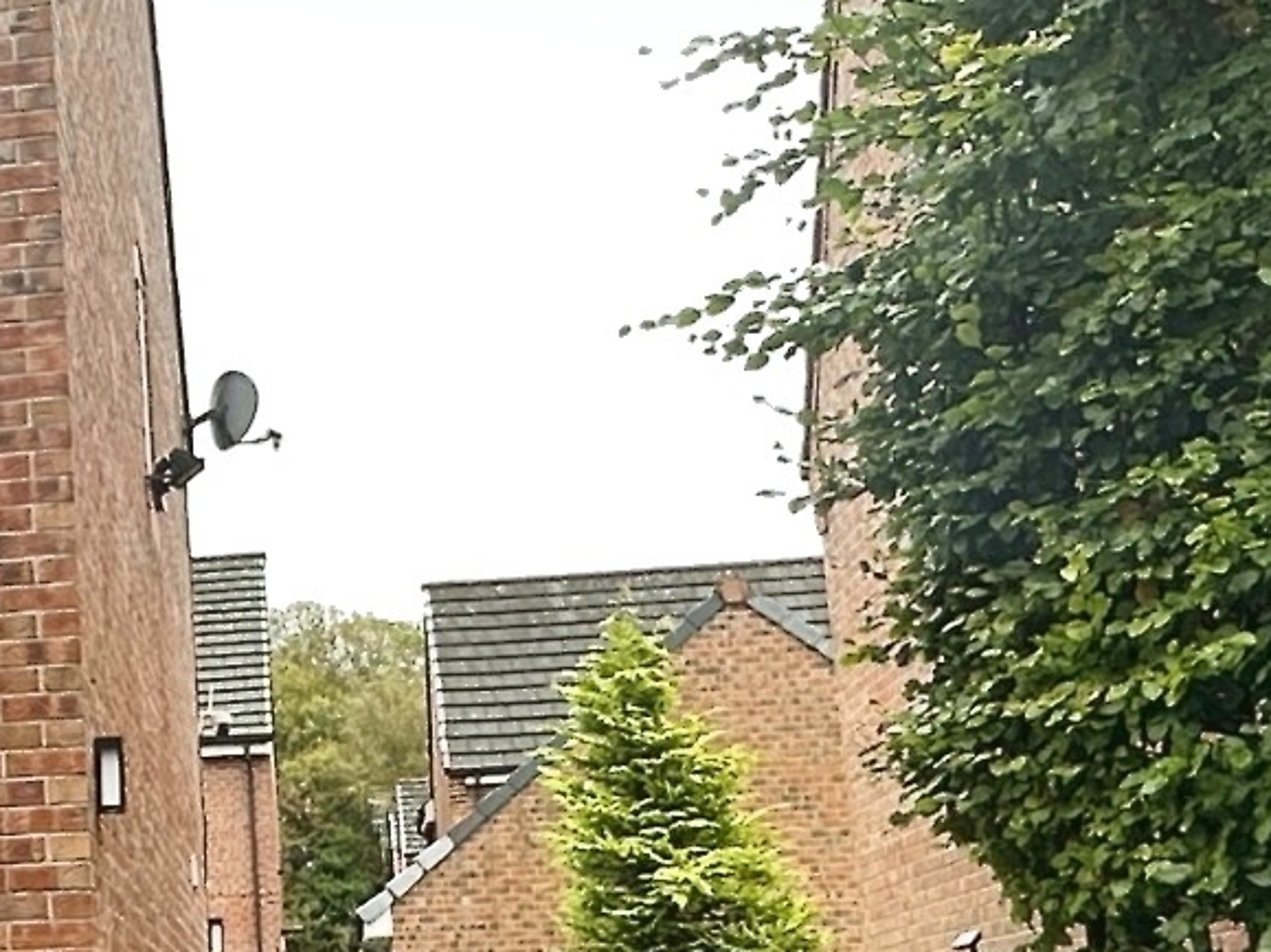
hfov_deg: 24.5
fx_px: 2570
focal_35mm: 70
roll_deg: +0.7
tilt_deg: +6.1
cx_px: -342
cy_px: 724
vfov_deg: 20.8
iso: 40
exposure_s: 1/170
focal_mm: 2.22
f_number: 2.2
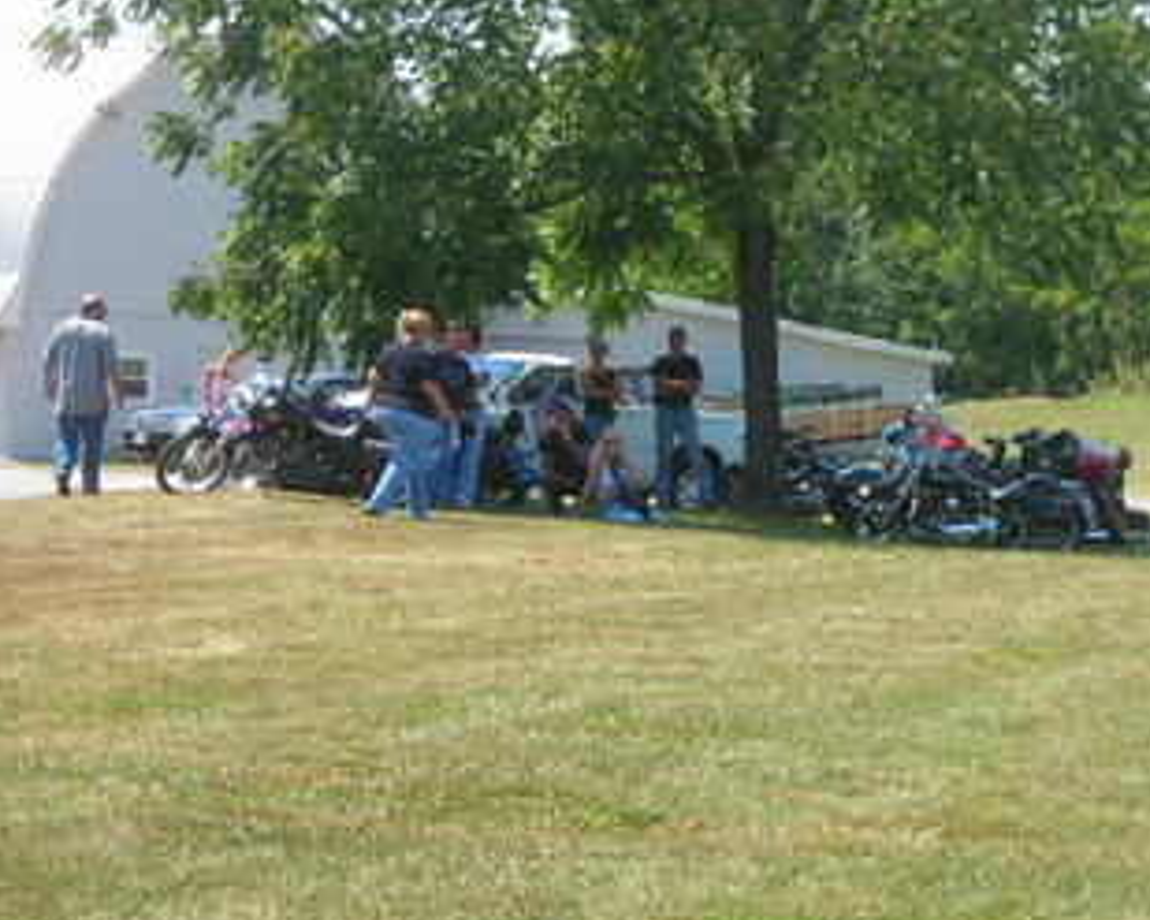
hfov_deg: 14.8
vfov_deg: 11.9
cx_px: 674
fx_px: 4423
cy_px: 492
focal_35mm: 130
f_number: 4.9
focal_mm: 17
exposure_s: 1/109
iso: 50
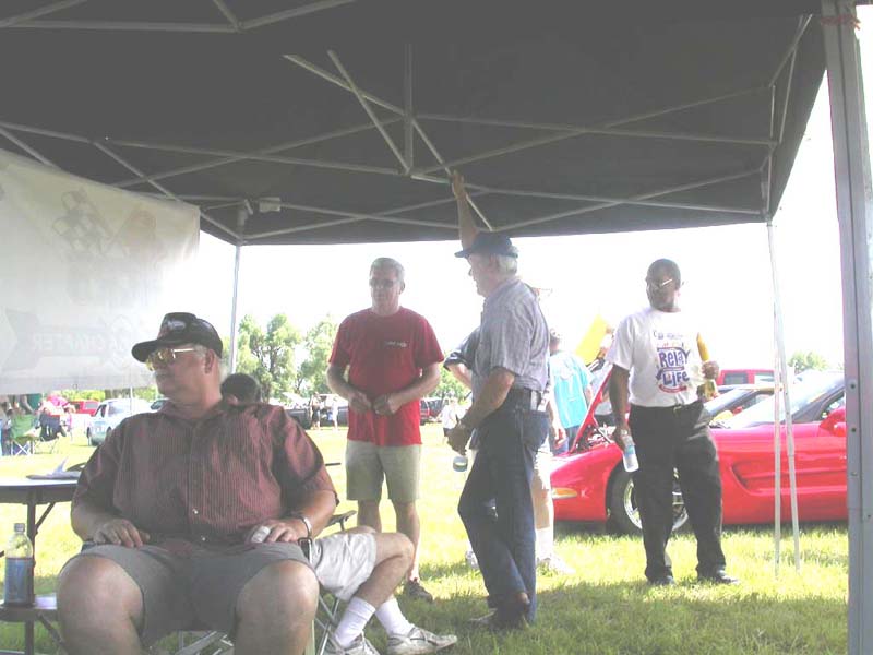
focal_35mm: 38
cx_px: 436
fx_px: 958
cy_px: 328
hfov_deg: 49.0
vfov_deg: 37.7
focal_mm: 7.85
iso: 100
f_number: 6.7
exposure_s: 1/257
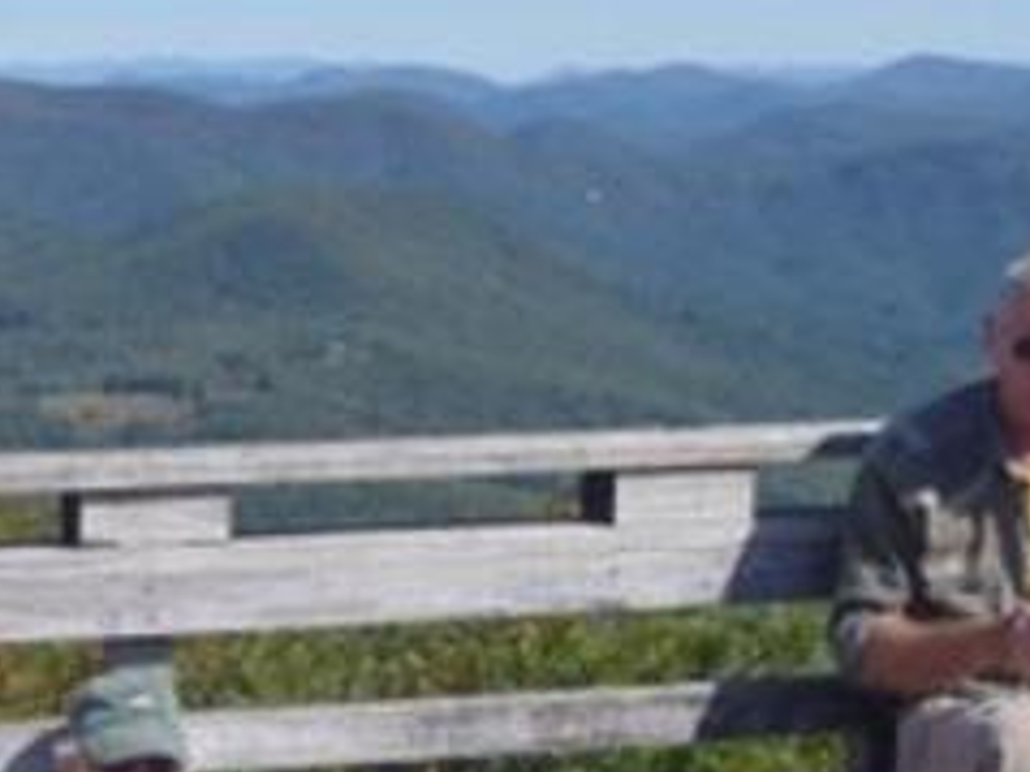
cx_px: 56
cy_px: 845
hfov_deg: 17.7
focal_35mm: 109
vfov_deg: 13.3
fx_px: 3242
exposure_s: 1/80
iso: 125
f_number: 13
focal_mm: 7.28
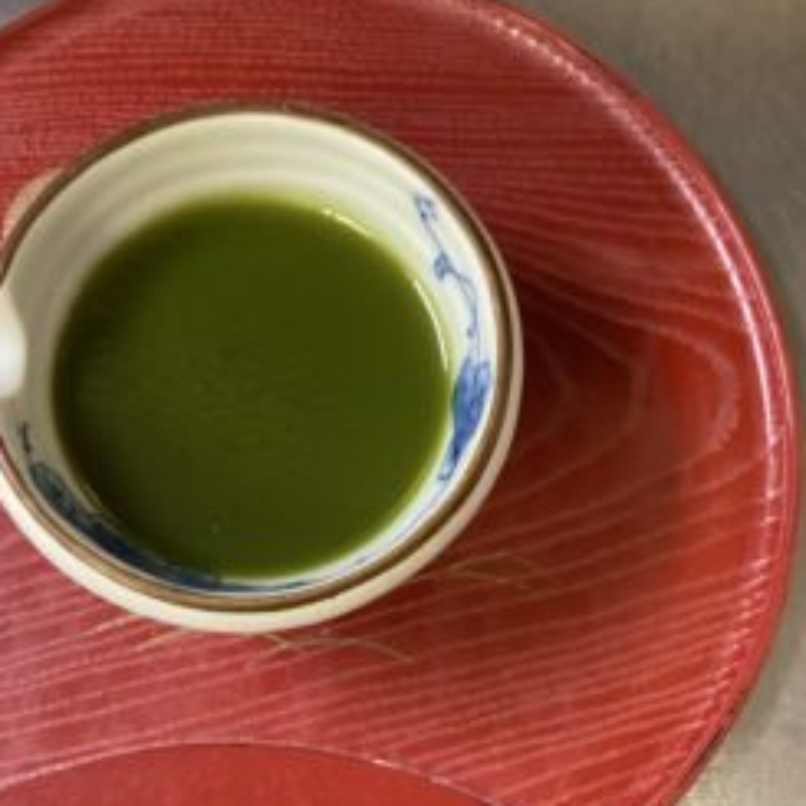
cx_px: 324
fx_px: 1106
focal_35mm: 42
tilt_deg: -75.0
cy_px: 416
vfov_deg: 40.0
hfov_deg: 39.9
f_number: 2.4
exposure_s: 1/40
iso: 400
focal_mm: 3.3
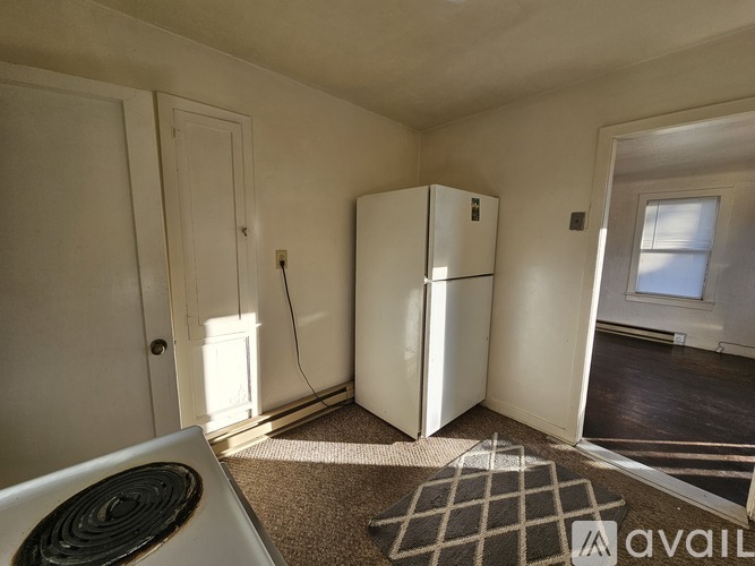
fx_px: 283
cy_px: 283
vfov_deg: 89.9
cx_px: 378
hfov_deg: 106.2
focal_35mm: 13
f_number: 2.2
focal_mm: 2.2
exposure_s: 1/217
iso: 50
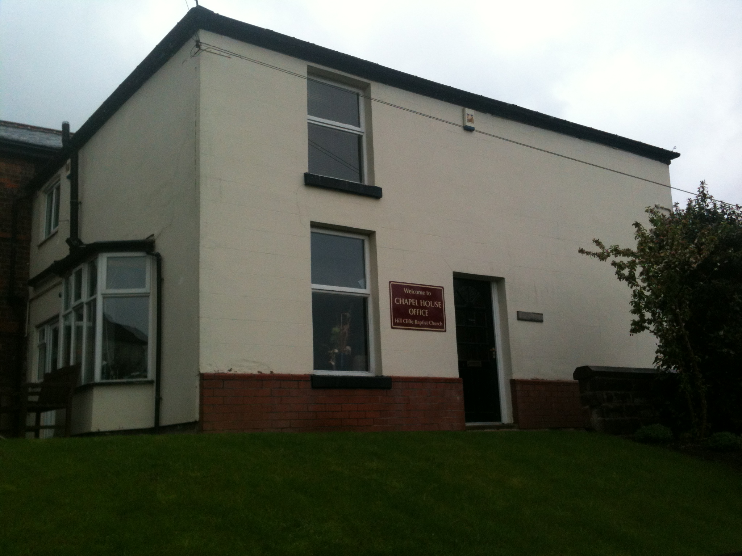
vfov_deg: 40.7
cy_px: 278
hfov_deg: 52.6
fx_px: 750
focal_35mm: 35
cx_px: 371
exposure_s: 1/626
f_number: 2.8
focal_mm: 3.85
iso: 64
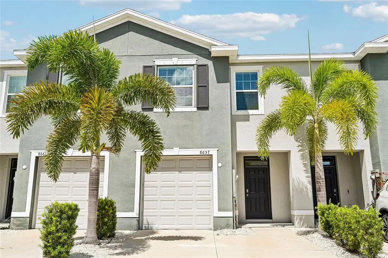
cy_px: 129
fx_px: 323
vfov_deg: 43.6
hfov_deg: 61.9
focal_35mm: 30
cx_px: 194
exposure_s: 1/1600
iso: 400
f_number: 8
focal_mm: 30
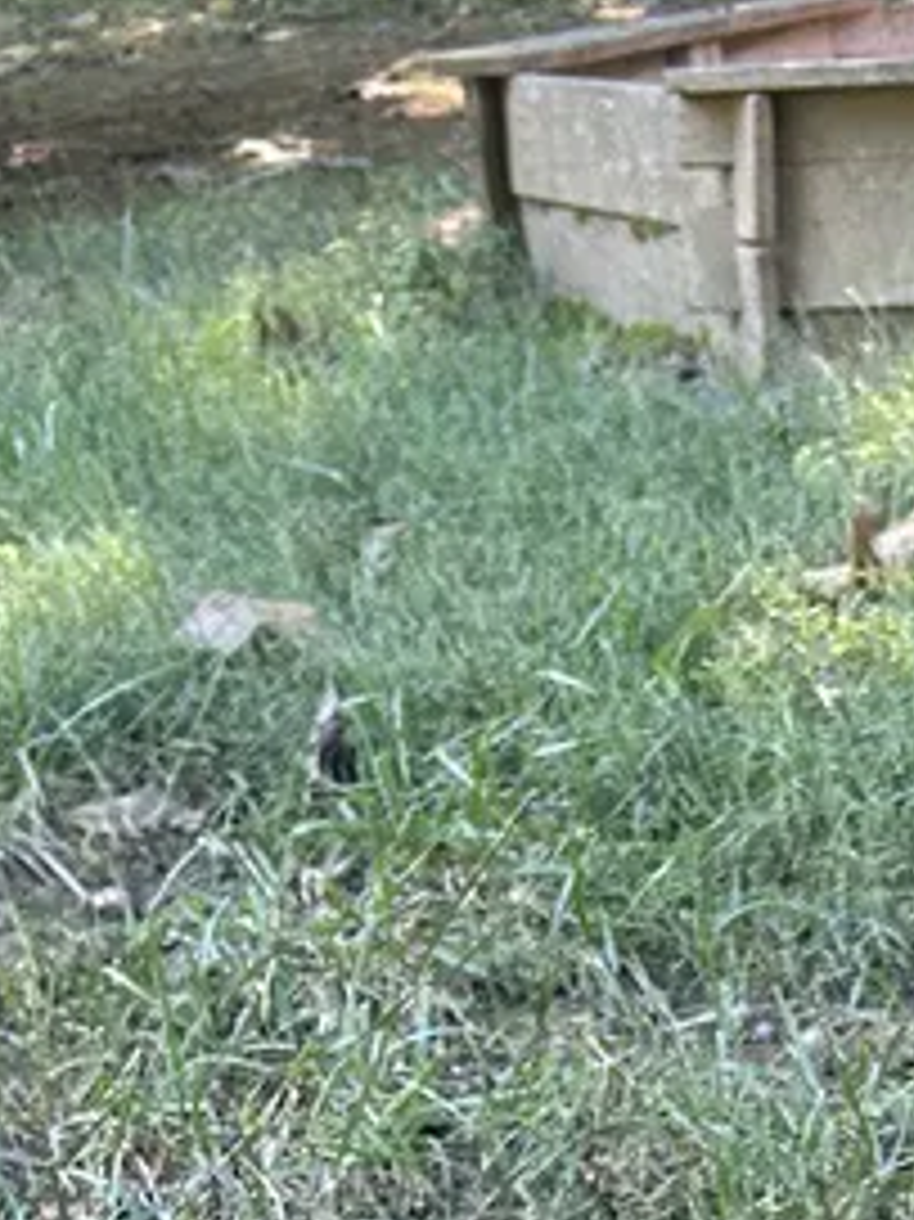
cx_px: 1198
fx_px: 3382
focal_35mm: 96
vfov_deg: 18.2
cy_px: 1814
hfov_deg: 14.7
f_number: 1.5
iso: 125
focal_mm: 5.7
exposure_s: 1/117
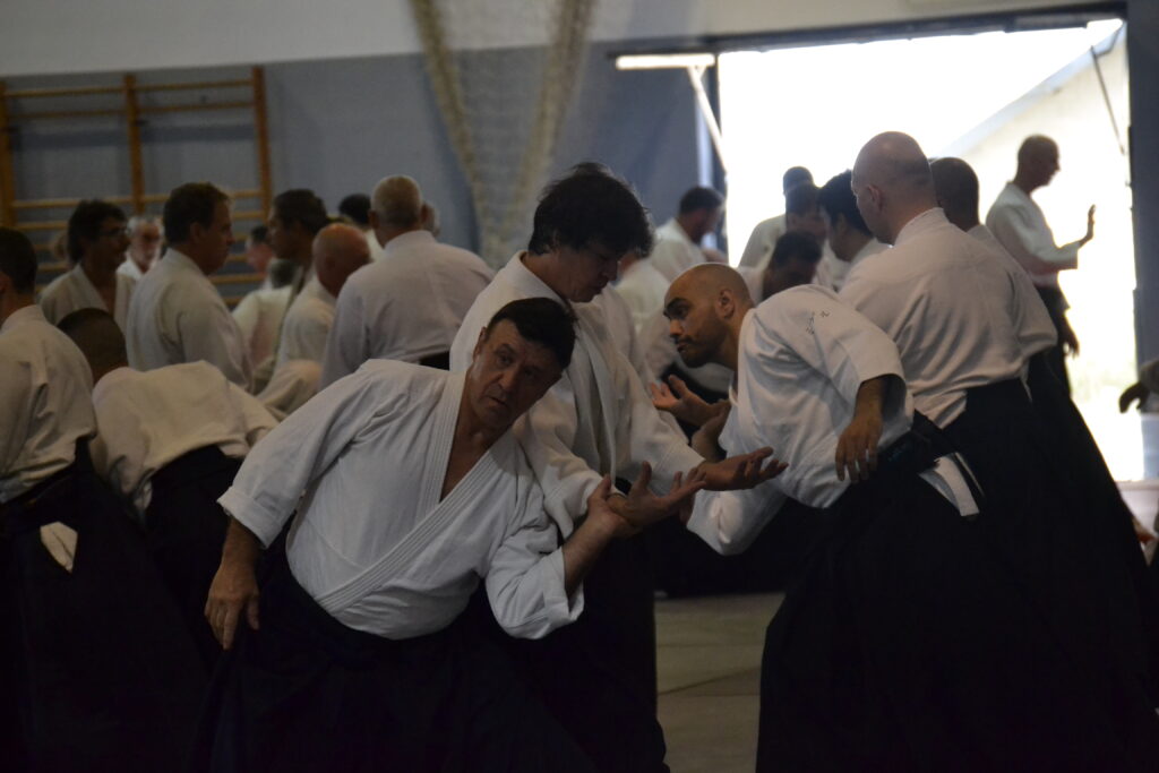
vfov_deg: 7.6
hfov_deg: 11.4
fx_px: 5795
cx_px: 580
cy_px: 386
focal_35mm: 180
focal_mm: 120
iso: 2800
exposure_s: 1/500
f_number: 4.8
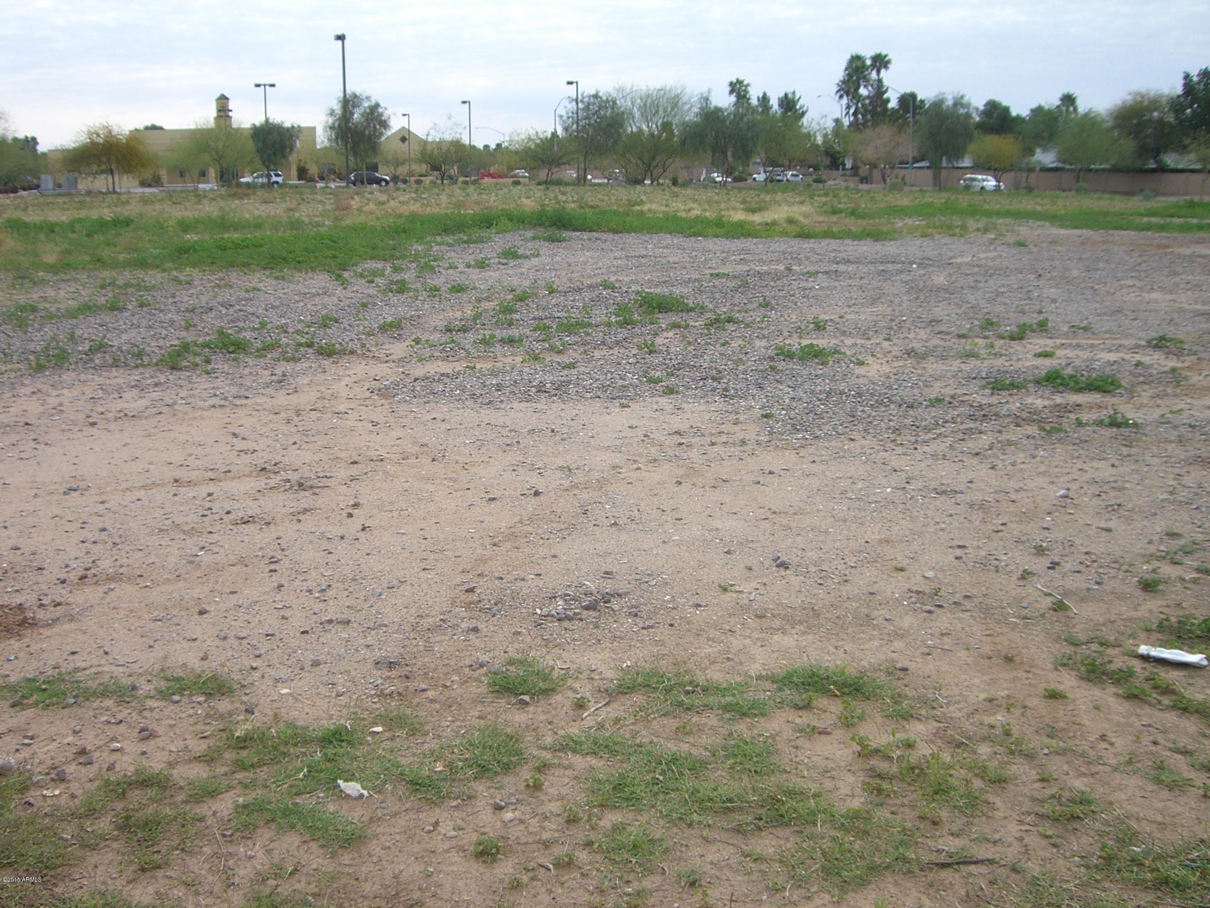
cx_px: 605
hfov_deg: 49.0
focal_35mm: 38
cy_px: 454
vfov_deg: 37.7
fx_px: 1328
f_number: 4.3
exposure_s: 1/250
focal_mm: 6.2
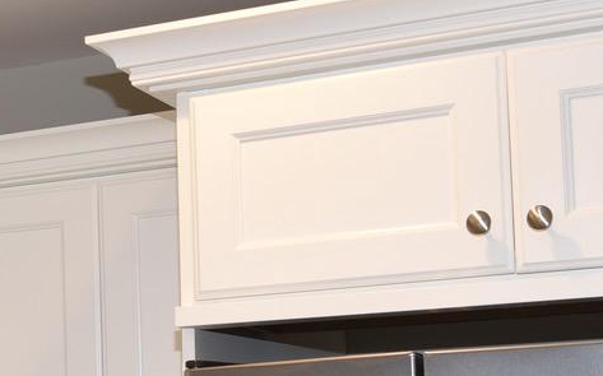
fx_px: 1741
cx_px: -73
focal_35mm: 106
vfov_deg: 12.2
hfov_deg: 18.8
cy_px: 398
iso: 400
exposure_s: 1/60
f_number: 5.6
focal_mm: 24
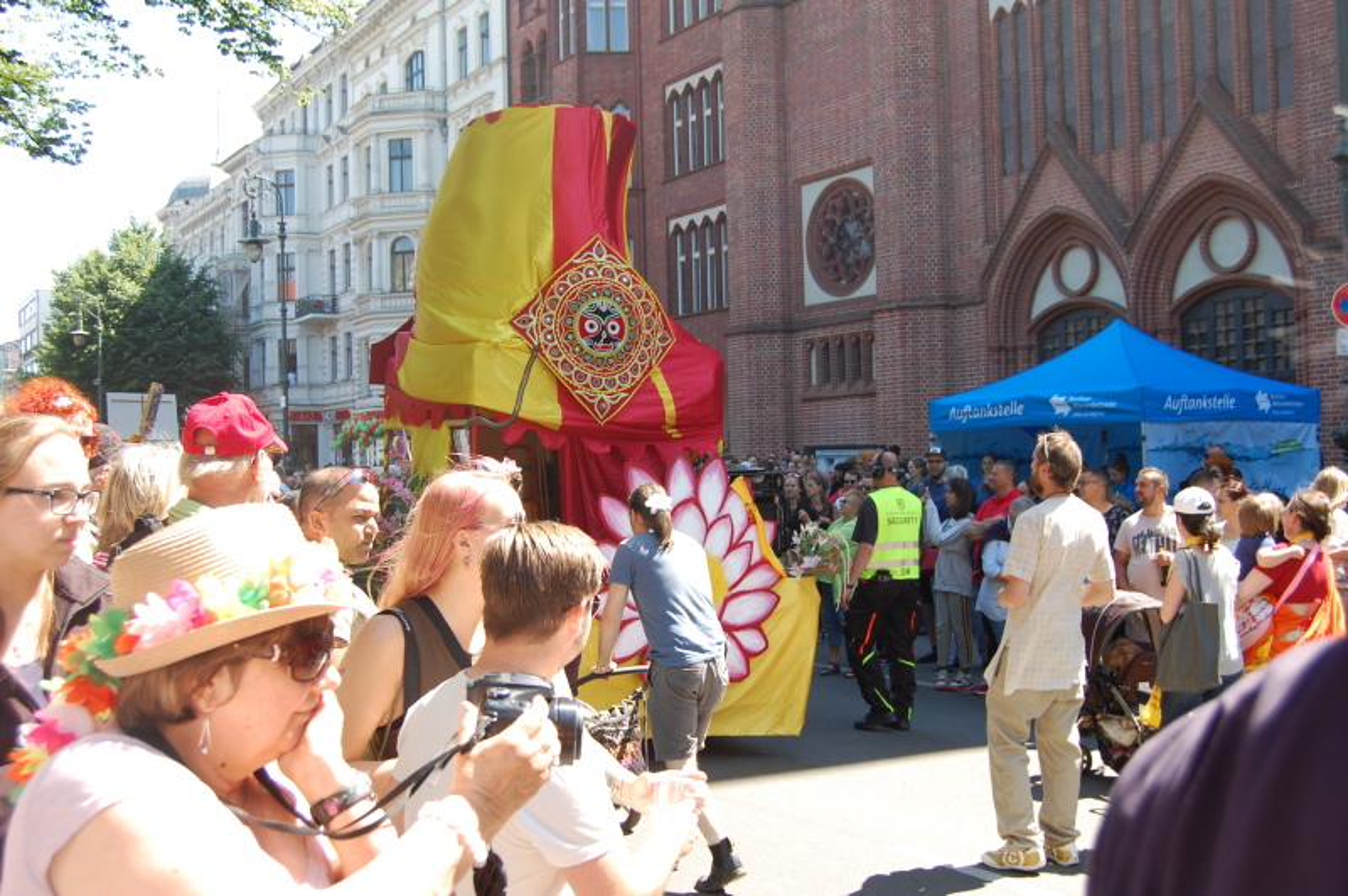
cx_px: 674
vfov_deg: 34.2
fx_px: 1459
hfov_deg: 49.6
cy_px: 448
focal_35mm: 39
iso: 200
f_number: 6.3
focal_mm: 26
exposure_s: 1/160
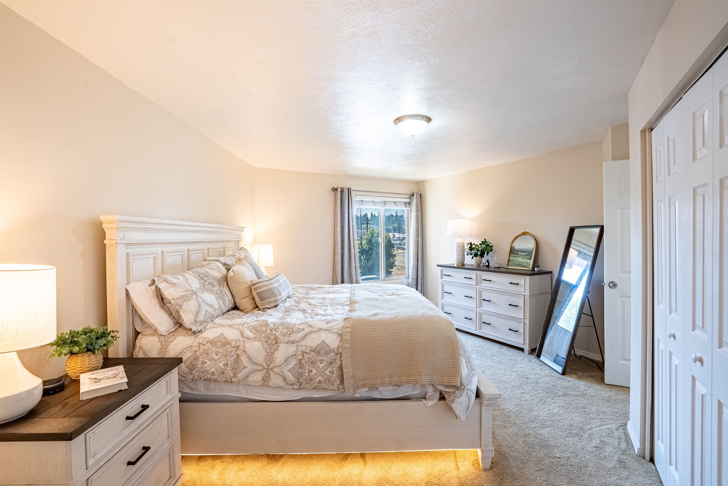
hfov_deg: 96.7
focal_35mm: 16
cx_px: 364
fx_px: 324
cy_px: 243
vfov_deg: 73.8
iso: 400
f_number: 8
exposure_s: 1/500
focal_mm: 16
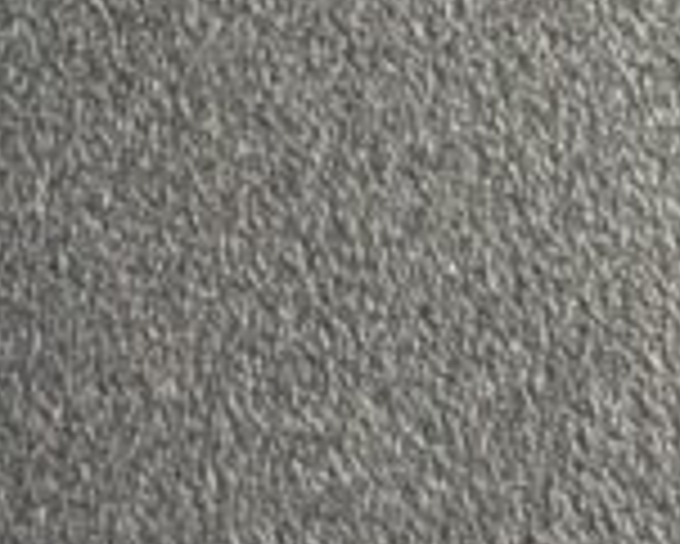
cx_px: 41
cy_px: -1191
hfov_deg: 7.8
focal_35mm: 248
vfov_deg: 5.8
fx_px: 4994
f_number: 1.78
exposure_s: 1/60
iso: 160
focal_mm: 6.76
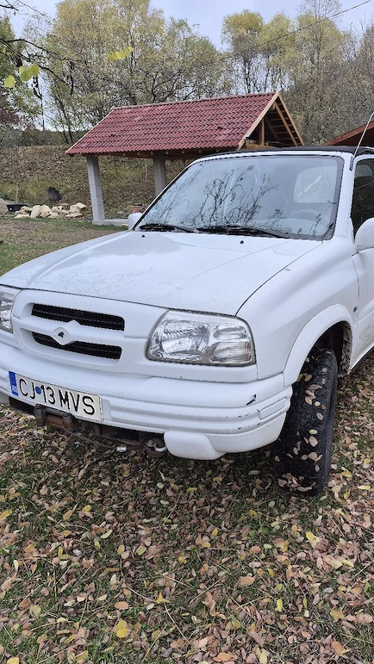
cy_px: 320
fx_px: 458
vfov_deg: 71.9
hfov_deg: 43.6
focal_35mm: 26
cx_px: 258
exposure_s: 1/106
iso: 25
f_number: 1.8
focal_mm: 5.4
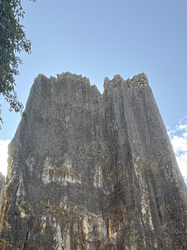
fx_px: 180
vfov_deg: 60.5
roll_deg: +0.8
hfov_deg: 54.8
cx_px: 85
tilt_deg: +23.2
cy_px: 218
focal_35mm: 25
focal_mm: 2.22
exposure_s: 1/158
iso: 64
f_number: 2.2
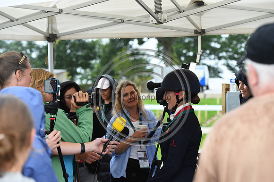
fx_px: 745
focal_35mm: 98
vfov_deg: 13.9
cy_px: 91
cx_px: 137
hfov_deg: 20.8
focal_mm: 98
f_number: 5
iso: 1250
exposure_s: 1/1000
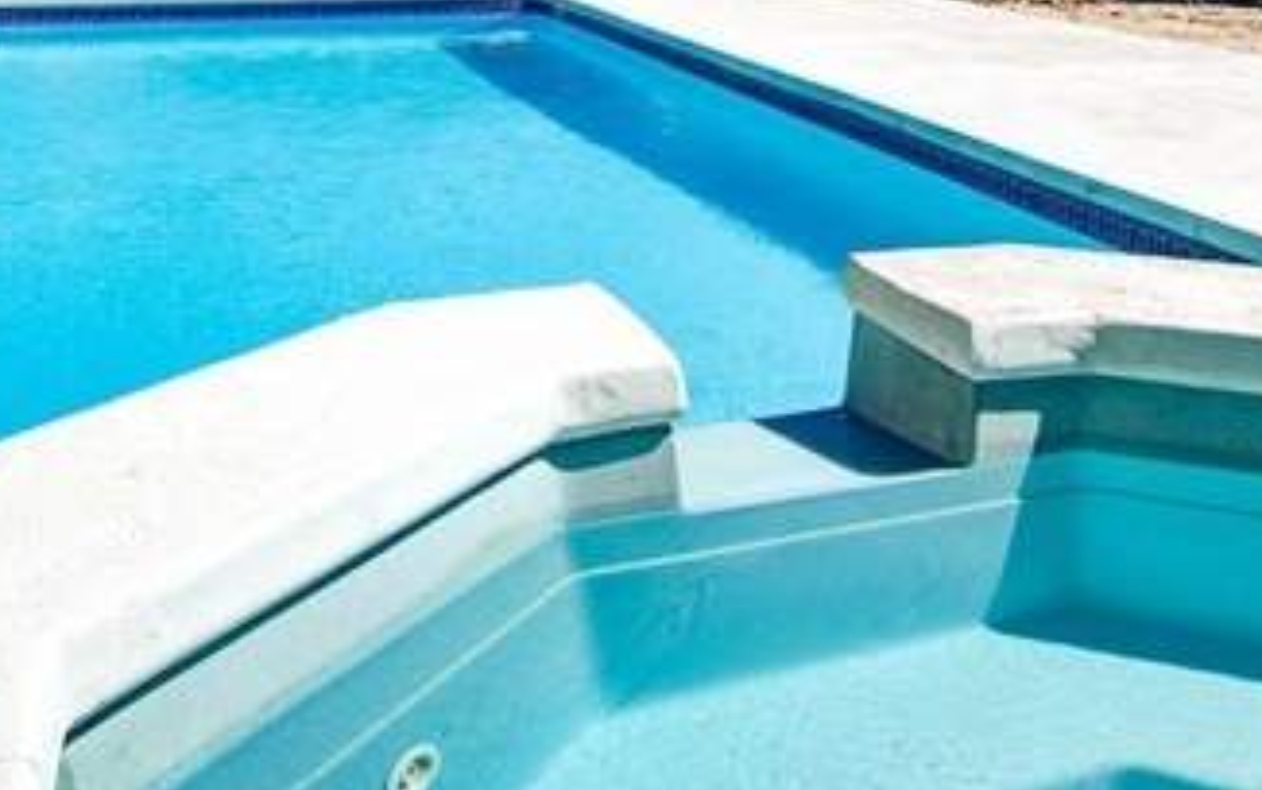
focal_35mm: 40
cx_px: 879
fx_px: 1376
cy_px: -157
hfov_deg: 48.1
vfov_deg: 28.0
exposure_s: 1/200
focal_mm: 16
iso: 100
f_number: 8
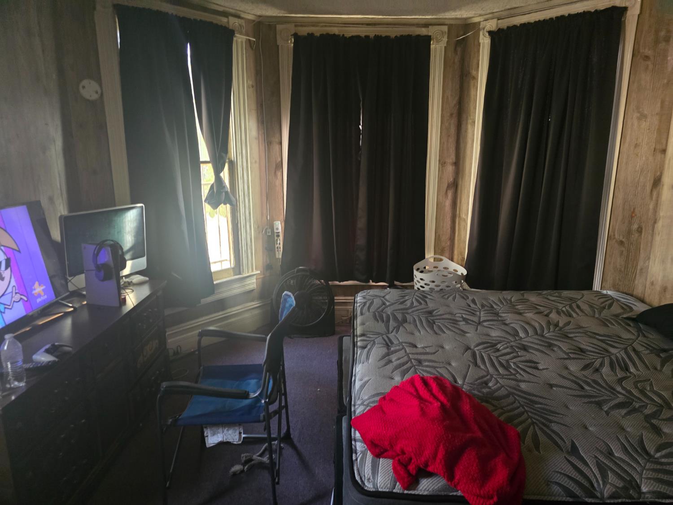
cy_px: 252
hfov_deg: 73.9
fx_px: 447
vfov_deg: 58.9
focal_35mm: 23
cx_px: 336
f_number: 1.7
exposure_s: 1/60
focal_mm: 6.3
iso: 1600
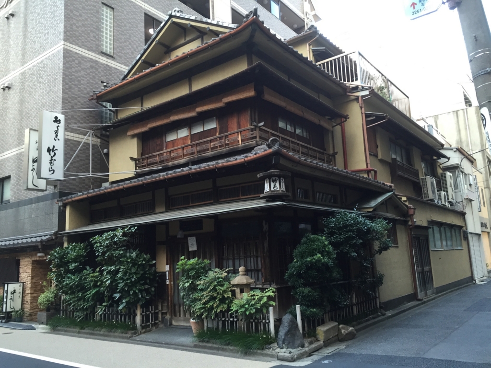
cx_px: 246
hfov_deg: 61.7
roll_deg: +2.9
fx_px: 411
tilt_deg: +10.4
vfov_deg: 48.2
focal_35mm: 29
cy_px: 184
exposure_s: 1/30
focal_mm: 4.15
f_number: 2.2
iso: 40
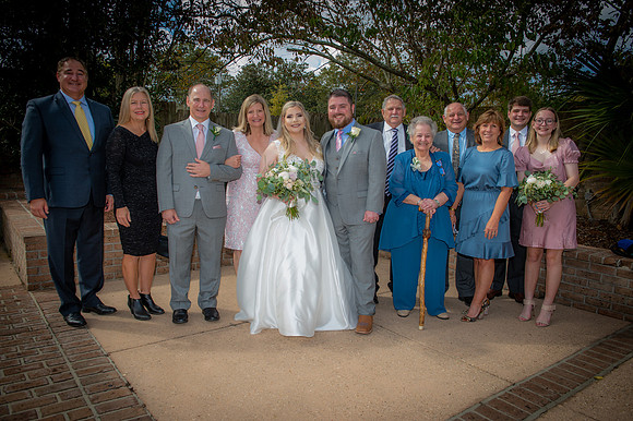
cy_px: 210
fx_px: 492
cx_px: 316
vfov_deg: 46.4
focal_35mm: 28
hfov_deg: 65.5
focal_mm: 28
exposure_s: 1/160
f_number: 5.6
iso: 50
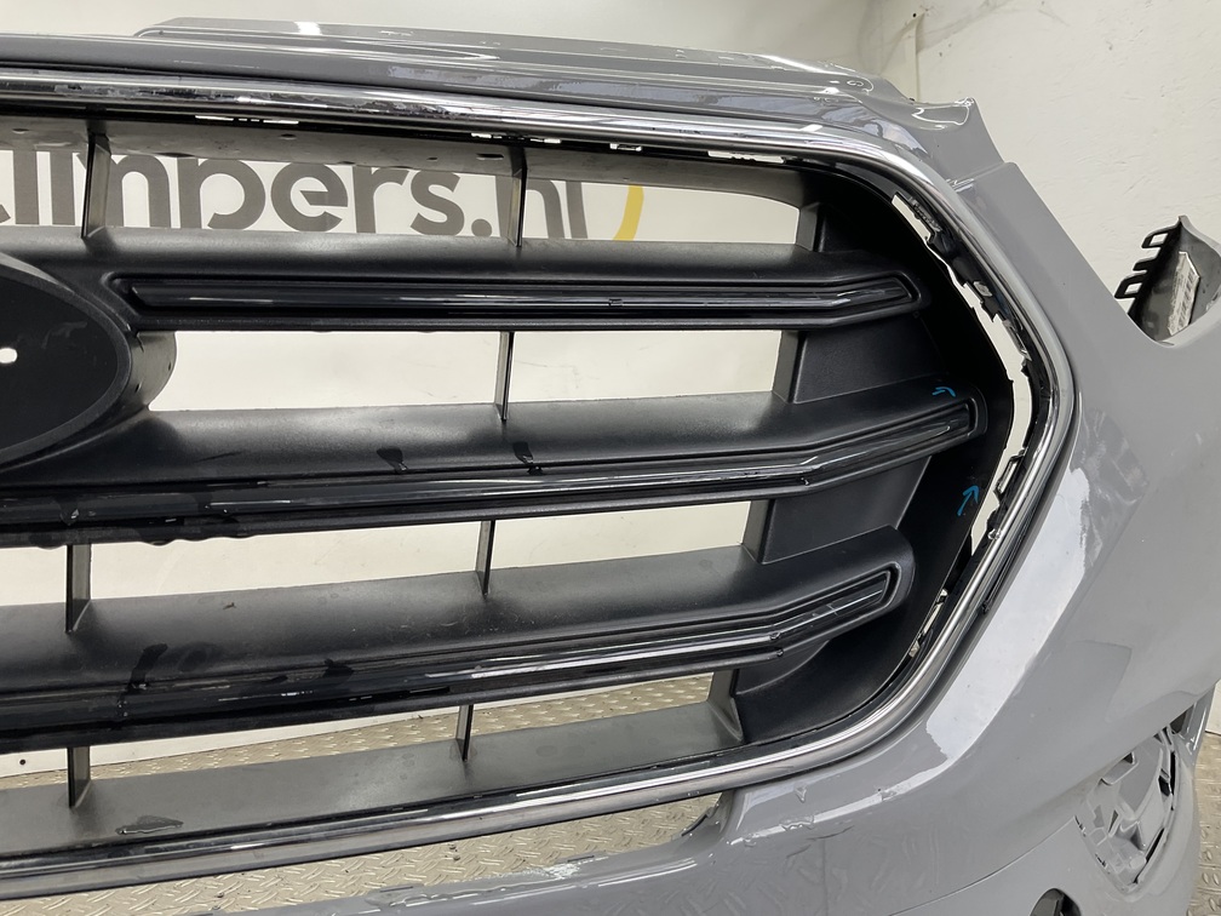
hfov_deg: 61.7
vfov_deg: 48.2
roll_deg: +1.2
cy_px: 458
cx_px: 610
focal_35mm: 29
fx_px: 1023
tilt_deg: -1.9
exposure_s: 1/100
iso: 32
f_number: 1.8
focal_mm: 3
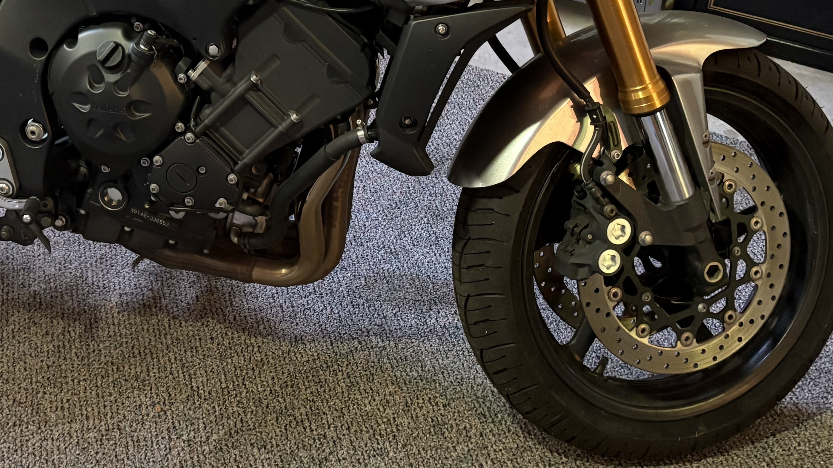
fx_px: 1281
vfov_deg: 20.2
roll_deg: +0.8
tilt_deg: -31.3
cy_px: 15
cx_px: 206
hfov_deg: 35.2
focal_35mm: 58
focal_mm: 5.96
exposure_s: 1/30
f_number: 1.6
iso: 500
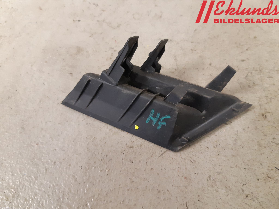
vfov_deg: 53.1
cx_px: 140
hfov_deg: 67.3
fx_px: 210
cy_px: 104
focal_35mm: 26
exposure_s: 1/33
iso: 250
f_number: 1.7
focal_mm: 3.93
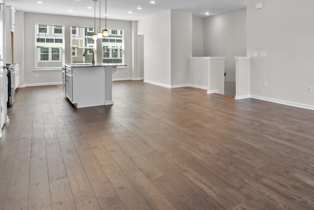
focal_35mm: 26
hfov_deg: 61.5
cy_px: 62
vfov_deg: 48.3
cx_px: 266
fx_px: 227
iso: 400
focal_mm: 15
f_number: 7.1
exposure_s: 1/13
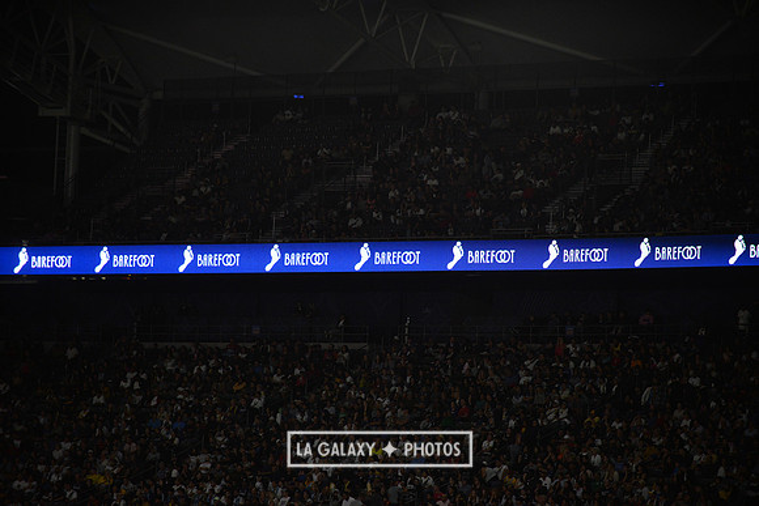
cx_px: 380
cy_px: 253
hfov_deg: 11.4
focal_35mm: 180
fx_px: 3796
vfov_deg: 7.6
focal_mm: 180
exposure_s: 1/3200
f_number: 2.8
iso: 1600
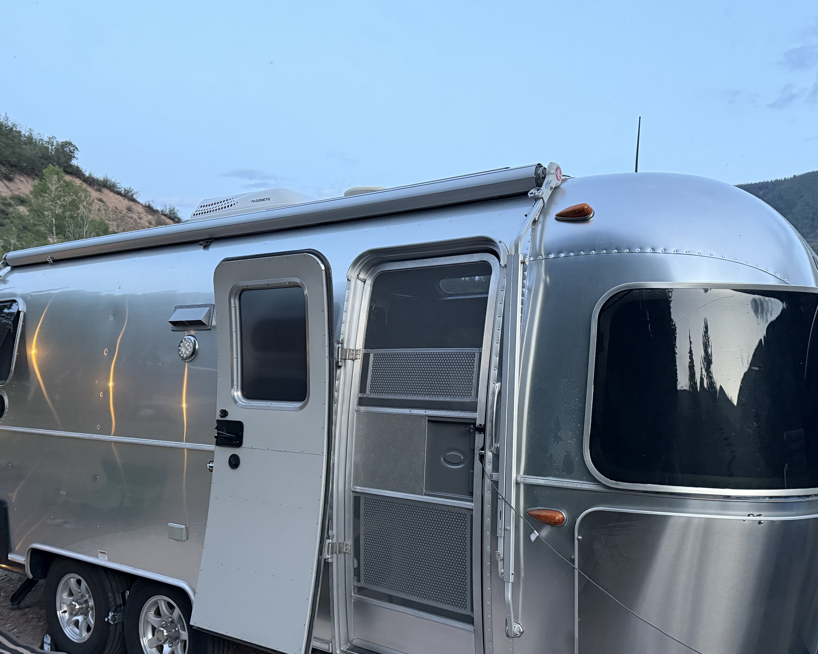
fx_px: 726
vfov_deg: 48.3
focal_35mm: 30
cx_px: 399
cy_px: 385
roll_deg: -0.5
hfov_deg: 58.8
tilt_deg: -1.3
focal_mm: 6.76
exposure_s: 1/60
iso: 500
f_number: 1.78
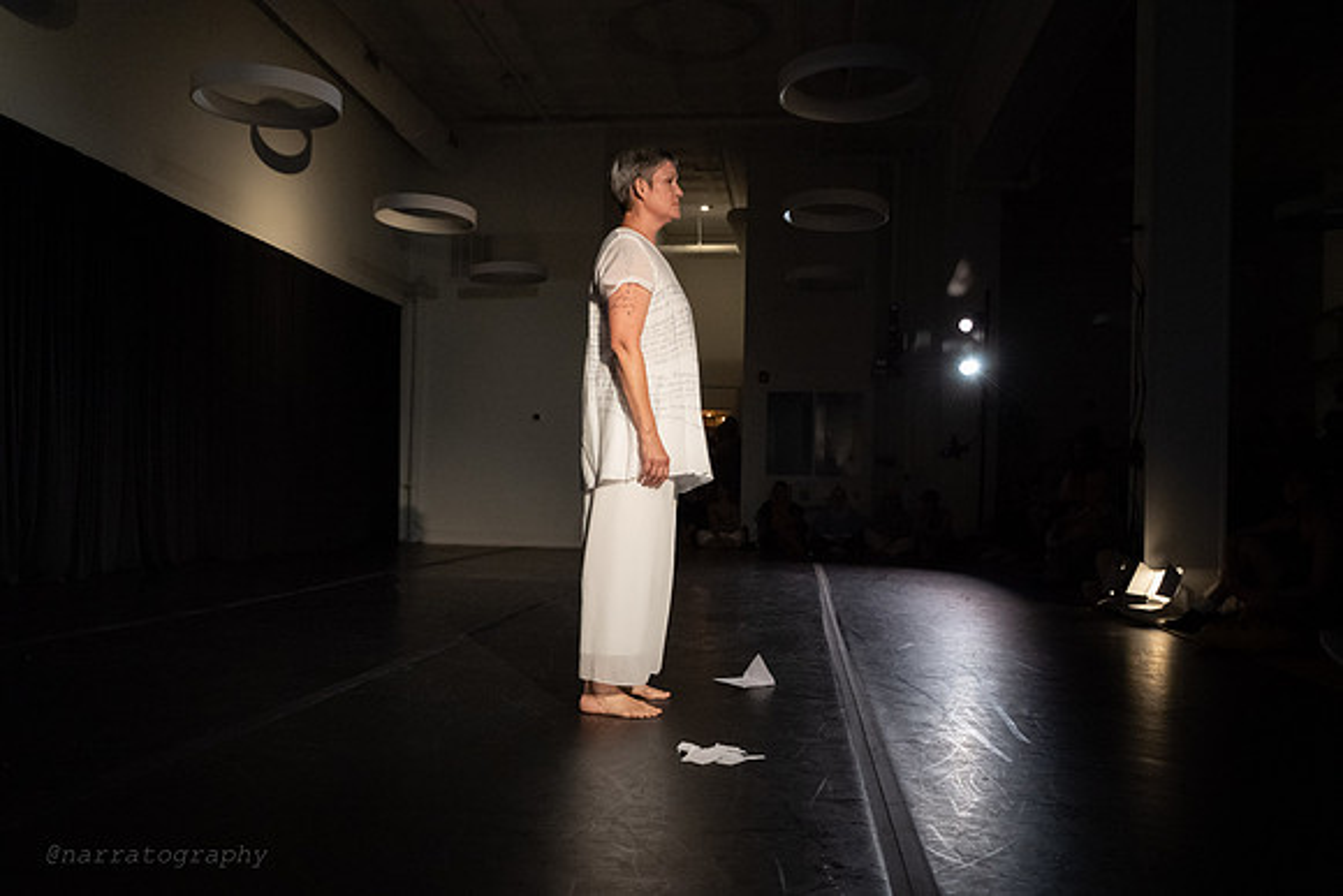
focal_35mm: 29
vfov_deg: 44.7
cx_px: 672
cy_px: 467
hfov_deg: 63.3
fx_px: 1089
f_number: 5.6
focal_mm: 28
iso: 6400
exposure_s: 1/500
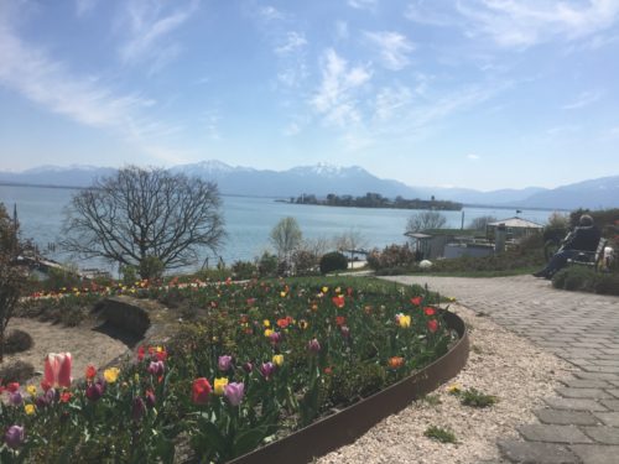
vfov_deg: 48.2
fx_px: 519
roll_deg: -4.0
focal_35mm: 29
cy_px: 232
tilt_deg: -3.8
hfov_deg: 61.7
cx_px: 310
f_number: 2.2
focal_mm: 4.15
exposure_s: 1/2849
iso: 25
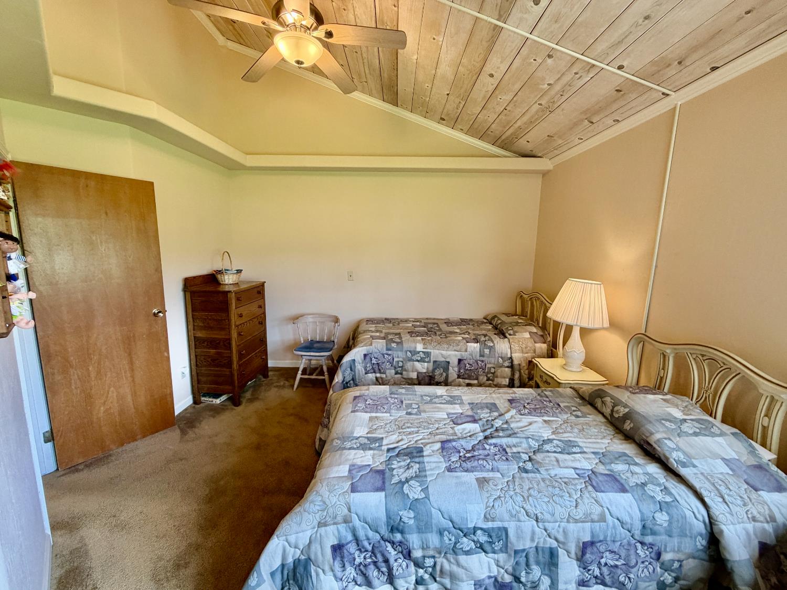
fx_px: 318
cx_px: 394
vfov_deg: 85.7
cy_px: 295
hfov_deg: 102.1
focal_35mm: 14
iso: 200
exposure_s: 1/60
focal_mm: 2.22
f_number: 2.2
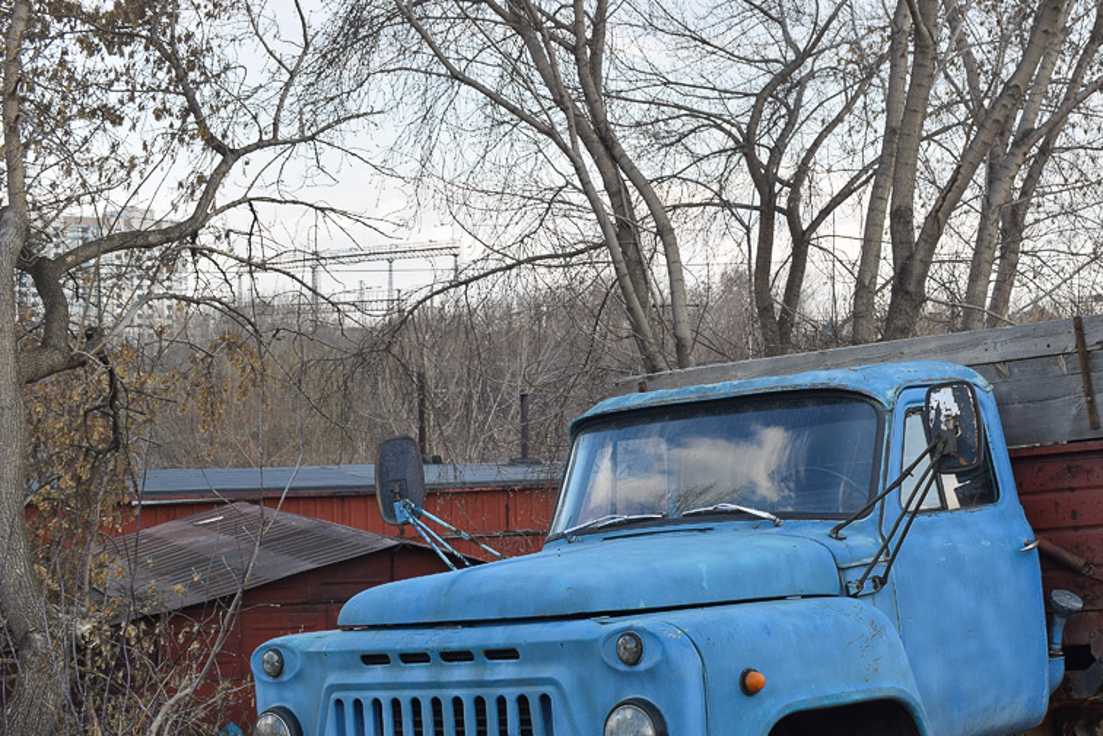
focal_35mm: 74
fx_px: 2261
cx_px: 801
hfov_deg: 27.1
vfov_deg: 18.4
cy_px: 537
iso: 400
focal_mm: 31
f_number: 8
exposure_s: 1/320
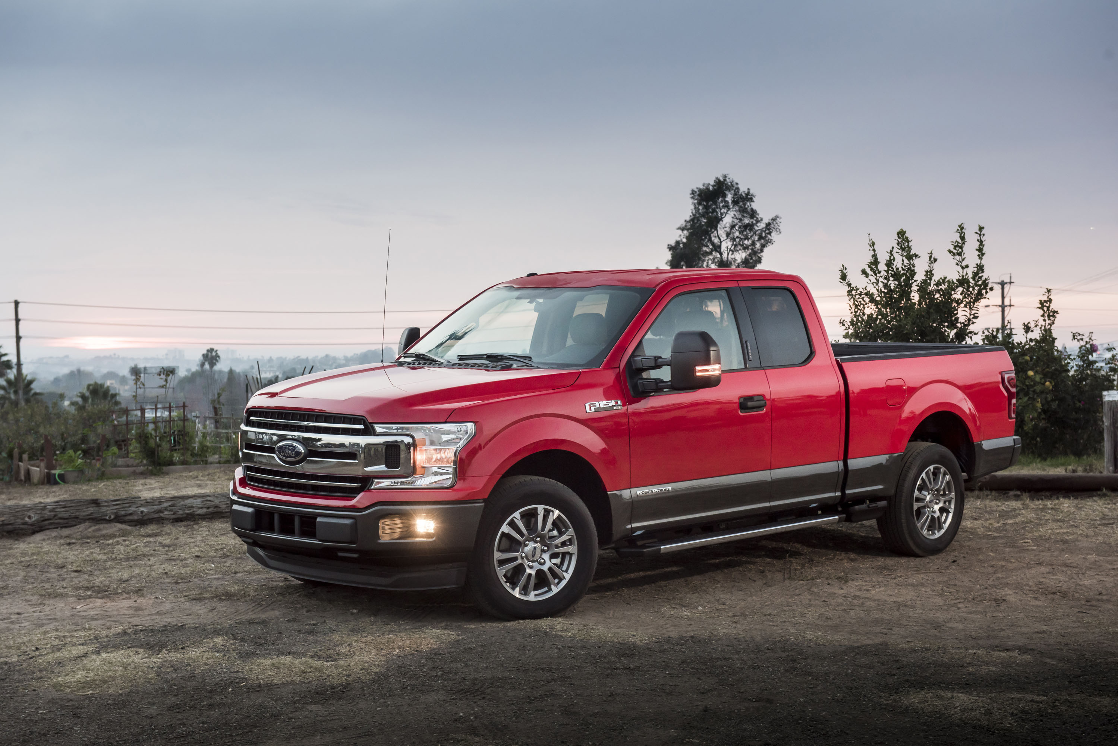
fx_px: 1740
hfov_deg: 35.6
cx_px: 559
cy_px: 373
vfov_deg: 24.2
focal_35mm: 56
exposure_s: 1/40
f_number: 5.6
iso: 800
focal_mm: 56
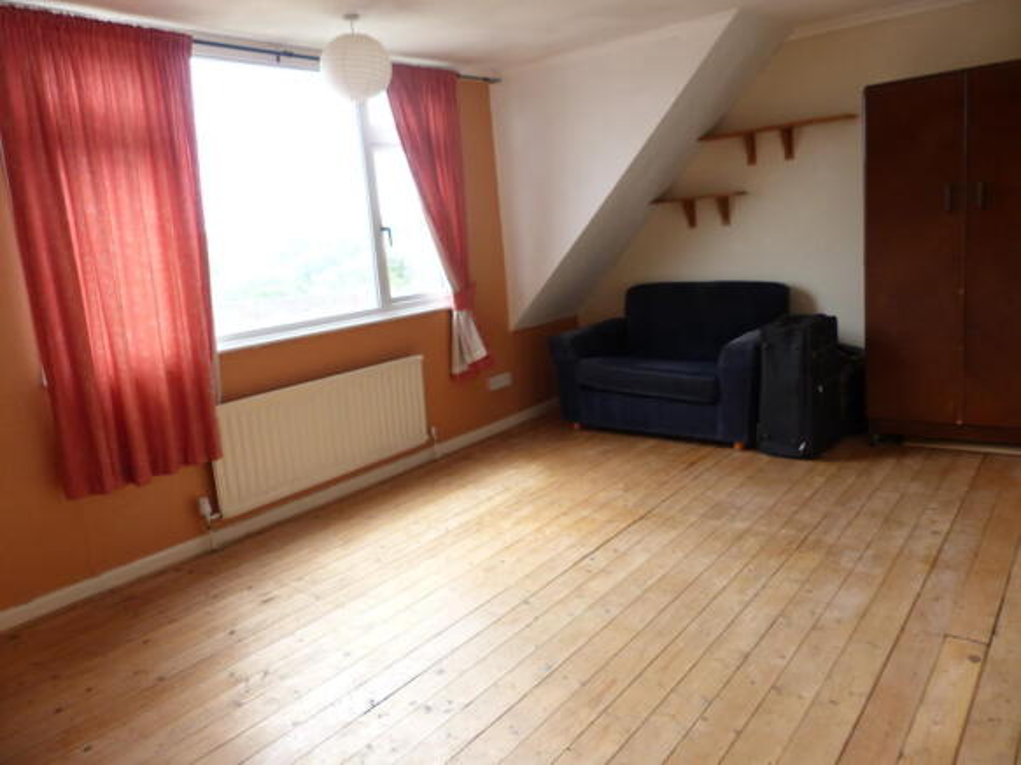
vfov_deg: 54.9
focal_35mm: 25
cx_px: 510
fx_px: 737
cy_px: 382
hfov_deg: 69.4
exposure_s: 1/100
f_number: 2.8
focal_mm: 4.5
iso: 100
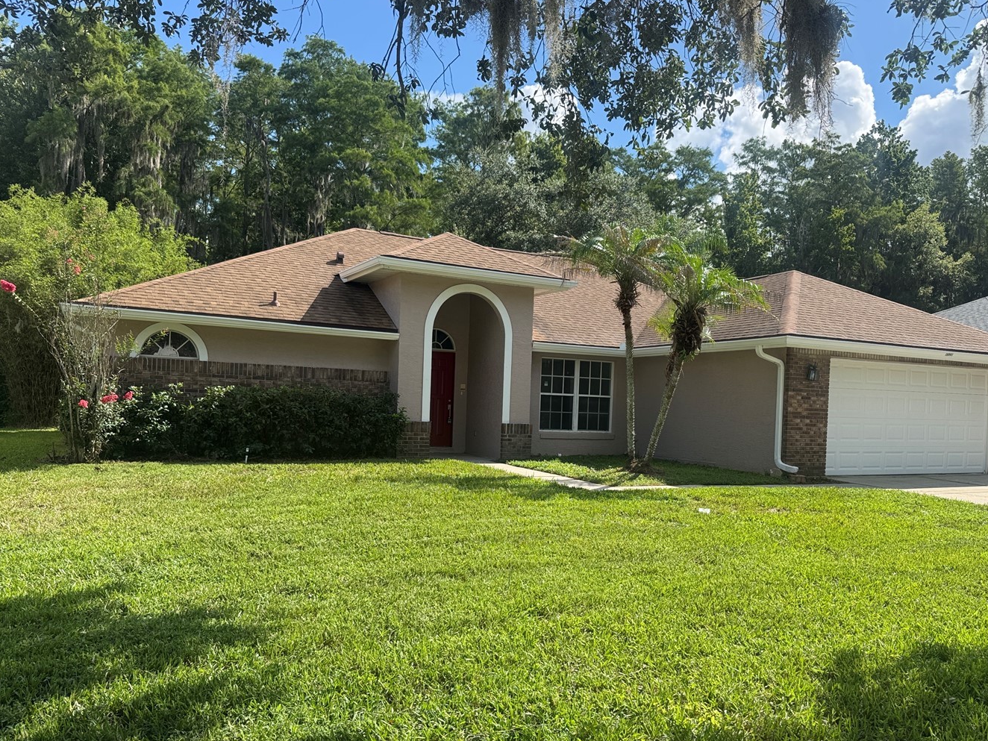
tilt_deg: -1.6
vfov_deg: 48.1
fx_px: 828
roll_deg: -1.5
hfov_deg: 61.5
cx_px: 542
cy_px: 416
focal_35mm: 29
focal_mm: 6.76
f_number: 1.78
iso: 80
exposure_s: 1/2415
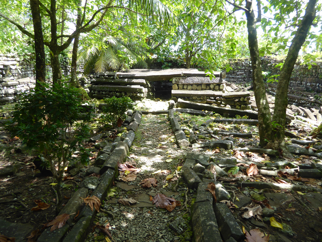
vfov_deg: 54.9
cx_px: 161
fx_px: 233
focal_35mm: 25
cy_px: 121
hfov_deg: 69.4
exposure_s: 1/80
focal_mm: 4.3
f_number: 3.3
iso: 80
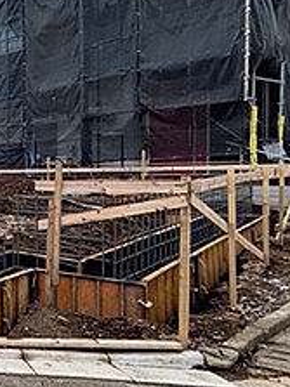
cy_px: 185
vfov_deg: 47.9
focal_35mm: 39
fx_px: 436
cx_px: -222
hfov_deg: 22.6
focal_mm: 1.83
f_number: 2.2
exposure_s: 1/3106
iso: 50
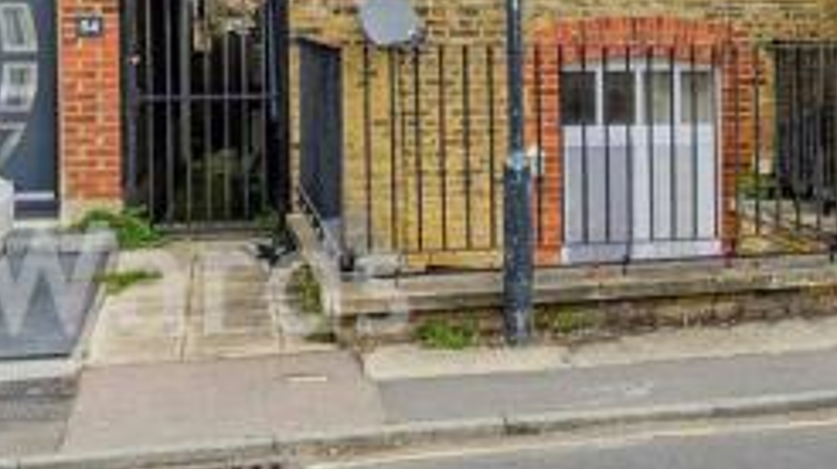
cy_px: -515
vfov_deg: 15.2
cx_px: 953
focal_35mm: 61
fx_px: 1353
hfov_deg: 30.3
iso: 100
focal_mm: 14
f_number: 8
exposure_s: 1/80
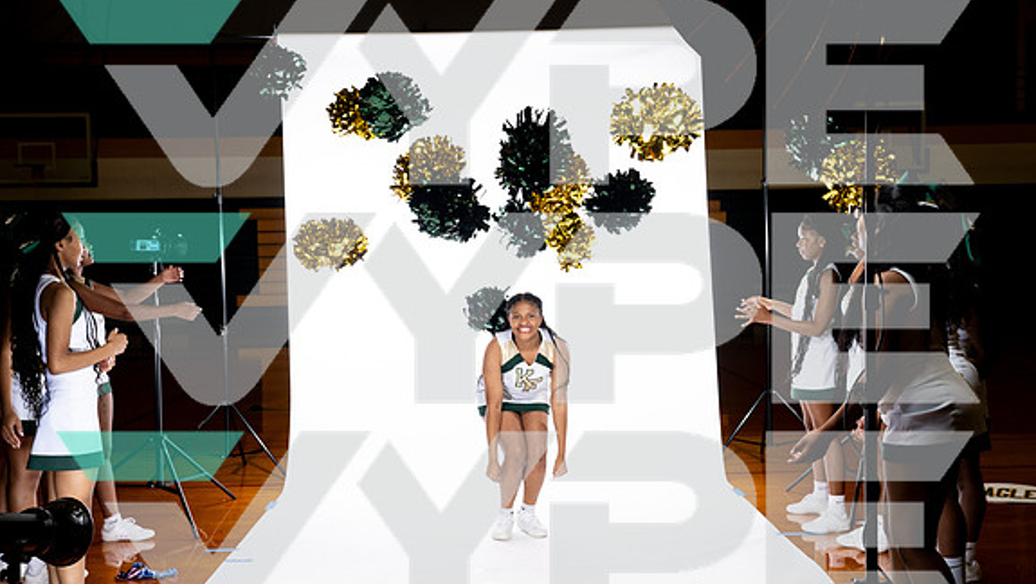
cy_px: 312
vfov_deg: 26.0
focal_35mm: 46
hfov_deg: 44.6
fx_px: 1264
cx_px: 516
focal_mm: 41
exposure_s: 1/250
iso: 400
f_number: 8
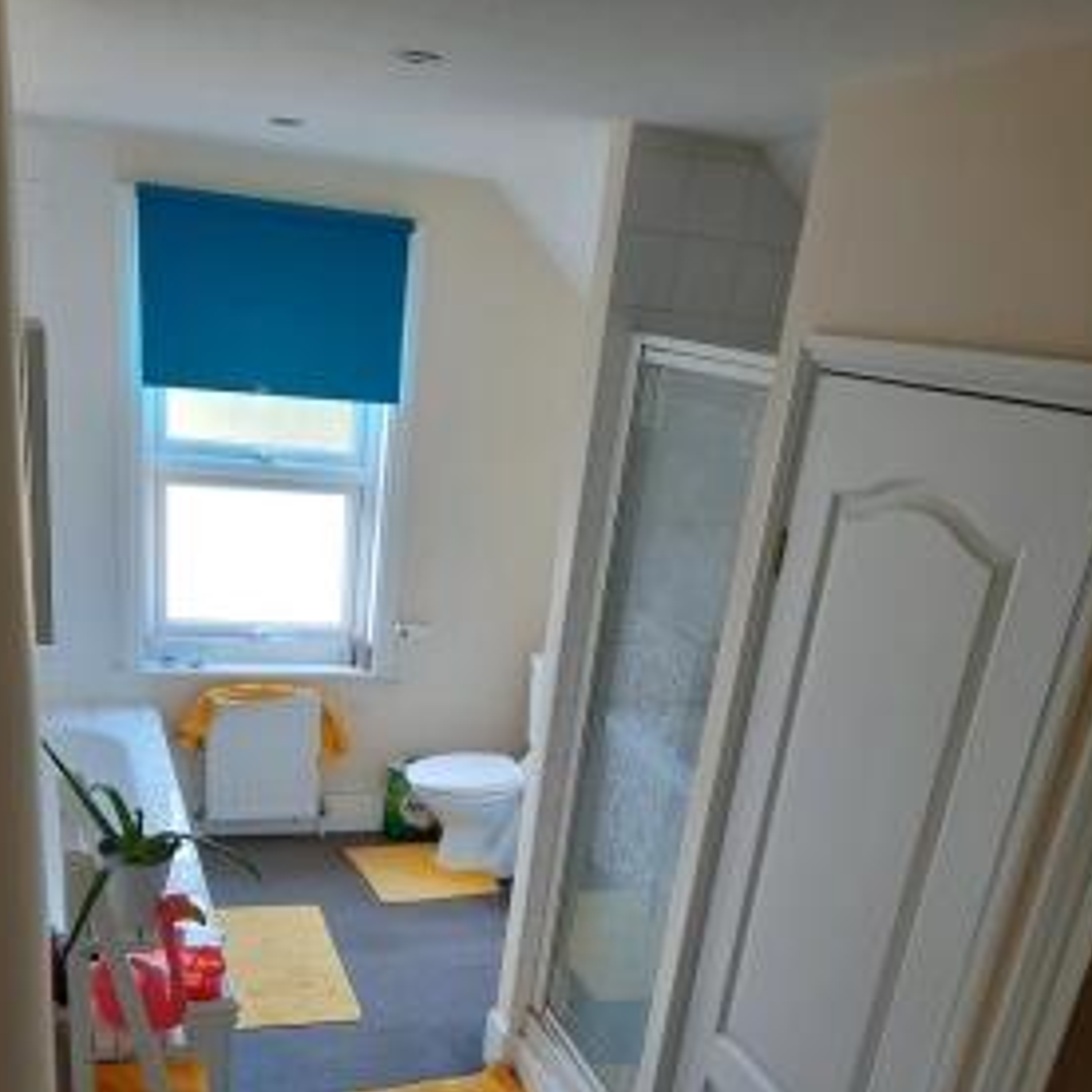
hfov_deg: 47.1
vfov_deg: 45.2
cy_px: 853
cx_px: 467
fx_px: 1249
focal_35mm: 35
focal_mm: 4.6
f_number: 2
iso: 125
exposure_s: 1/33
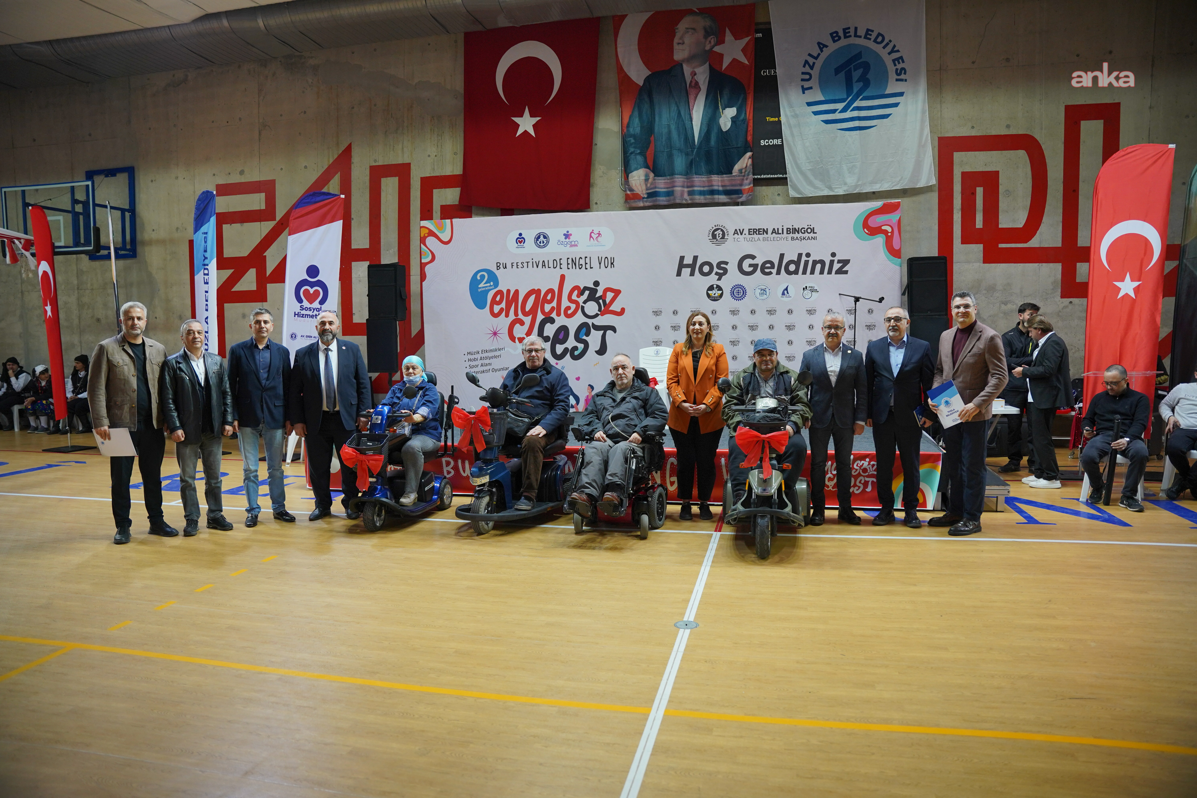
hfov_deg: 73.7
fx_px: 798
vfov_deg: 53.1
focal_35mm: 24
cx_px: 598
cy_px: 399
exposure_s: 1/500
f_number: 2.8
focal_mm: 24
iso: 1000
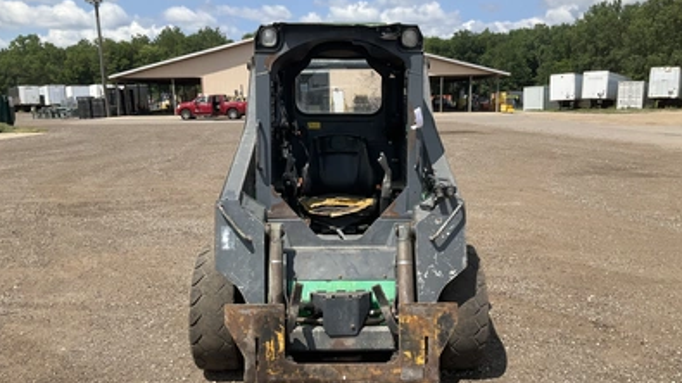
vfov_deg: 36.6
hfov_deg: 61.0
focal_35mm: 32
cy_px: 216
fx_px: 579
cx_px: 340
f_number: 1.8
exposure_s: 1/1786
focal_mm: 3
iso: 25
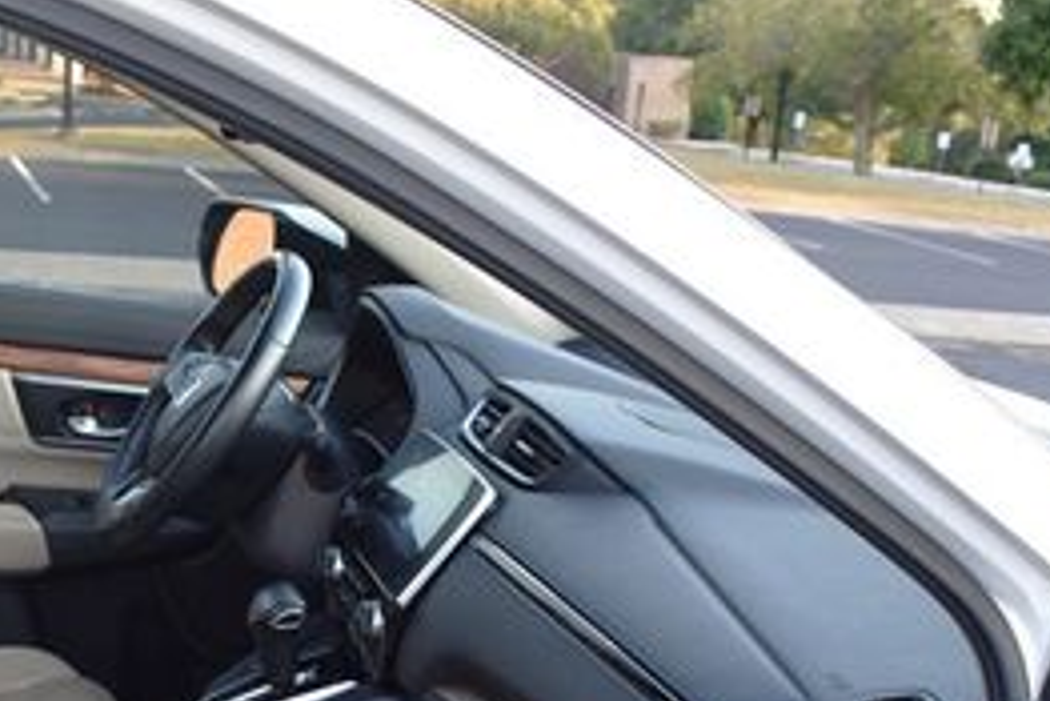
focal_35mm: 66
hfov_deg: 29.8
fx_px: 1926
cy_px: 779
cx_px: 212
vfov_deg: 19.7
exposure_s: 1/250
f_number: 4
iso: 400
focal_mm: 18
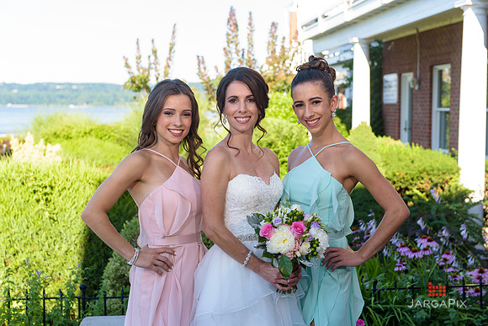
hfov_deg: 33.4
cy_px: 163
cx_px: 244
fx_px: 813
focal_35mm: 60
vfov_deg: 22.6
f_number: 4
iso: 200
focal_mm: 60
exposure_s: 1/250
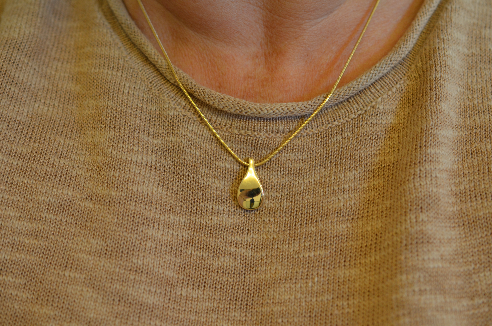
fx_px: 818
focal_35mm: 60
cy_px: 163
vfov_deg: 22.5
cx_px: 246
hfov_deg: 33.5
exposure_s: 1/80
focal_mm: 40
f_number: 4.5
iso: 400
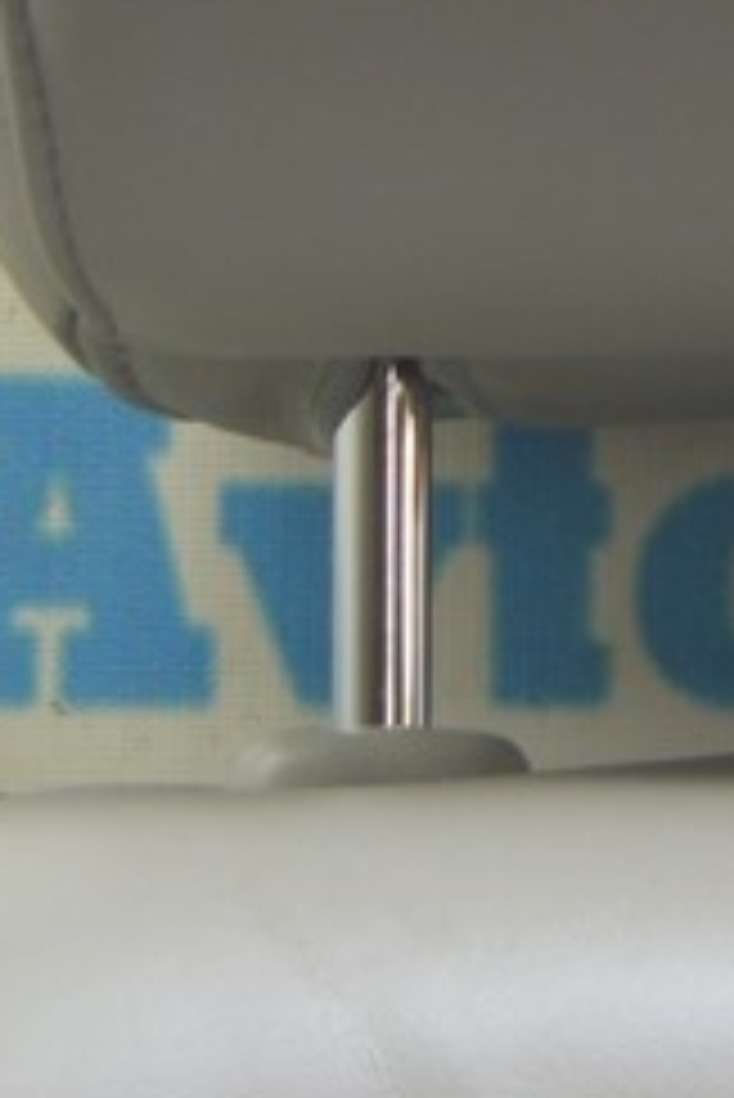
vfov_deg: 7.2
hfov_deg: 4.8
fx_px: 8645
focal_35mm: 283
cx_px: 946
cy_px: -263
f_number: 5.6
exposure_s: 1/20
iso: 400
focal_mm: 45
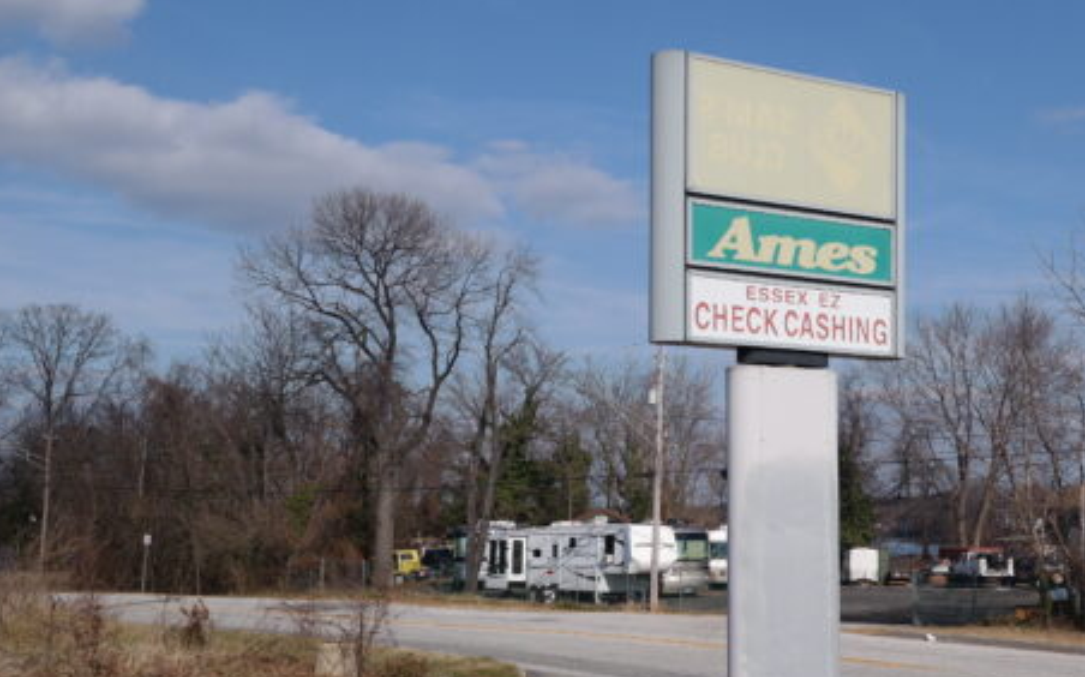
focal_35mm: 52
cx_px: 708
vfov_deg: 24.8
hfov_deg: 38.5
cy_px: 403
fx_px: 1537
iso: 100
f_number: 8
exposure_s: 1/400
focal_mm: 20
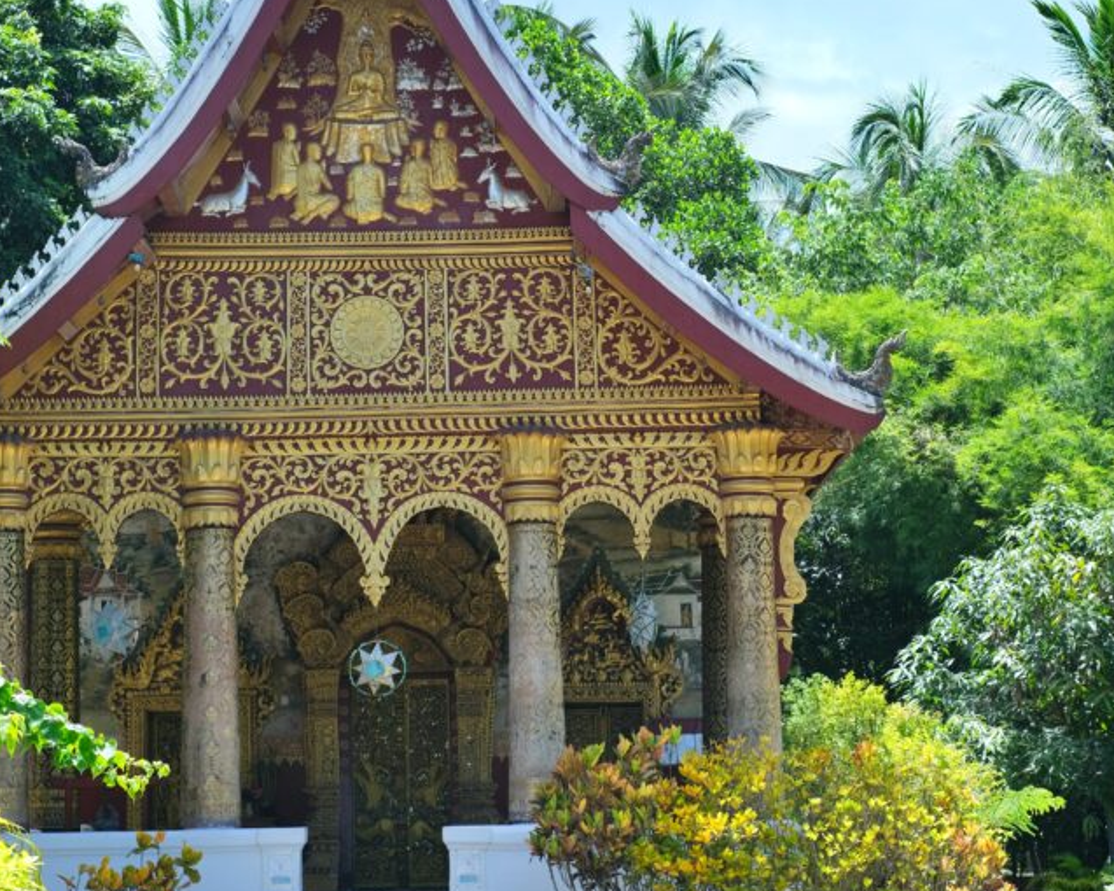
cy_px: 417
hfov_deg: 23.9
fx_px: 2636
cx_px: 542
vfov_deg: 19.2
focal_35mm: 80
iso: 320
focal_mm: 35
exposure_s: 1/800
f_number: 4.5
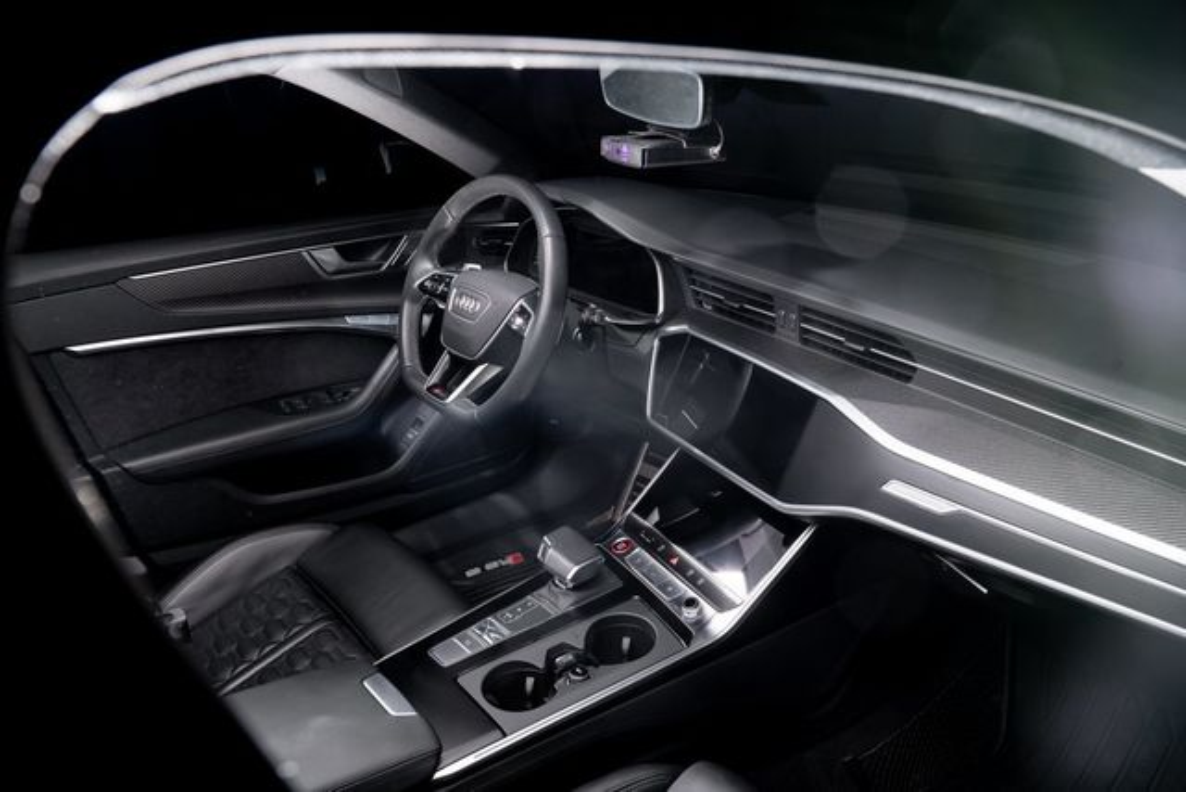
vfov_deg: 43.6
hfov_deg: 61.9
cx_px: 593
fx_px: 988
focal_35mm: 30
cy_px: 396
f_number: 8
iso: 250
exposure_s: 1/160
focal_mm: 30
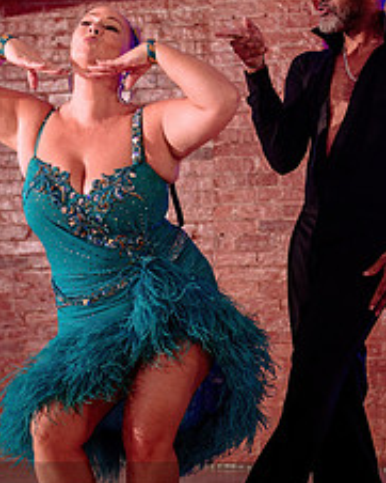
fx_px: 1370
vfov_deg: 19.9
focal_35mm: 96
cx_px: 366
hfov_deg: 15.8
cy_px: 281
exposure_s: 1/400
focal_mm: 29
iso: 800
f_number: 2
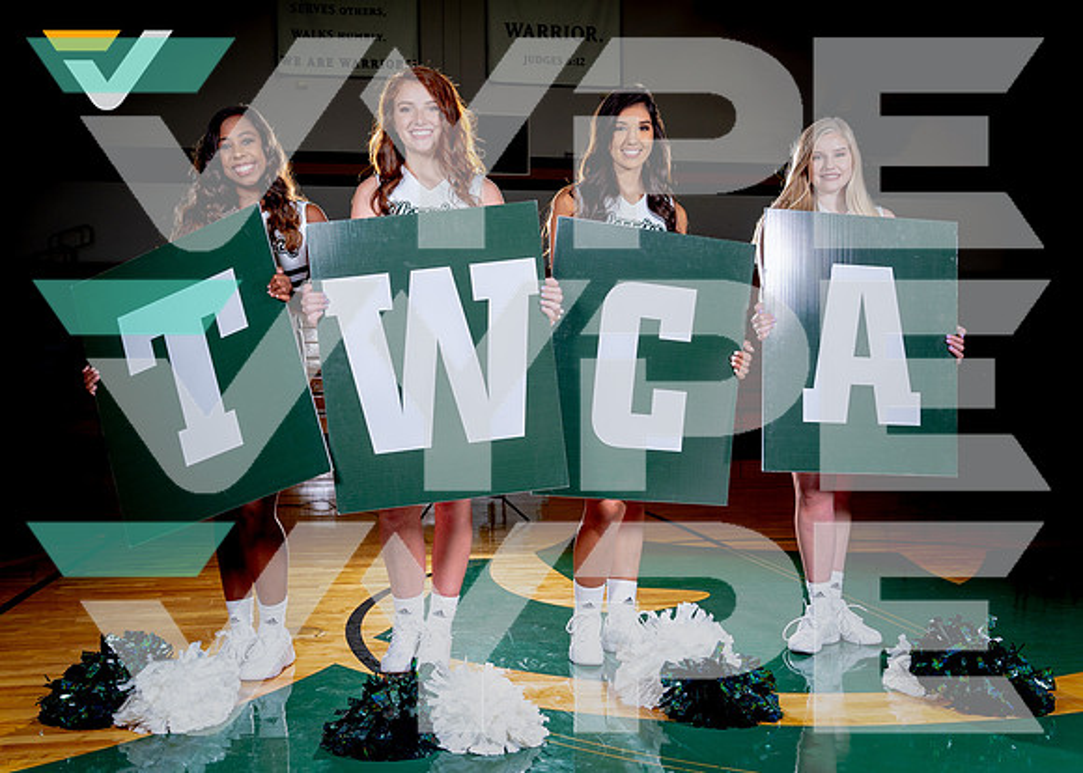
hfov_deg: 51.9
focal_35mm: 36
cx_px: 532
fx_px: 1114
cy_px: 385
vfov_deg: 38.3
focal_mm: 32
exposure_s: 1/160
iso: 125
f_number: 8
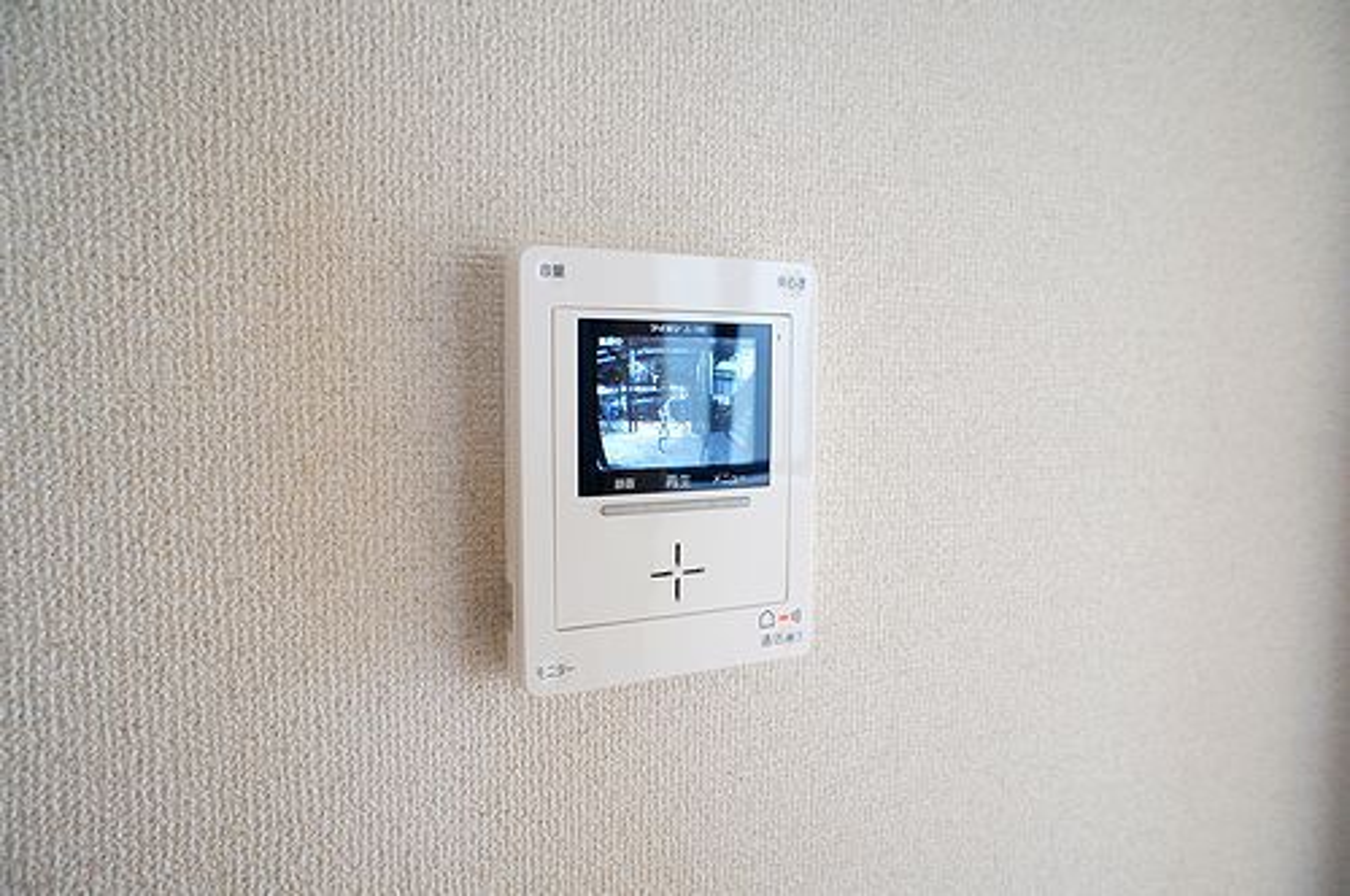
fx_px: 899
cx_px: 675
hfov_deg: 73.8
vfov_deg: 53.0
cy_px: 448
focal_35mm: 24
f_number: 4
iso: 800
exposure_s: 1/60
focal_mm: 16
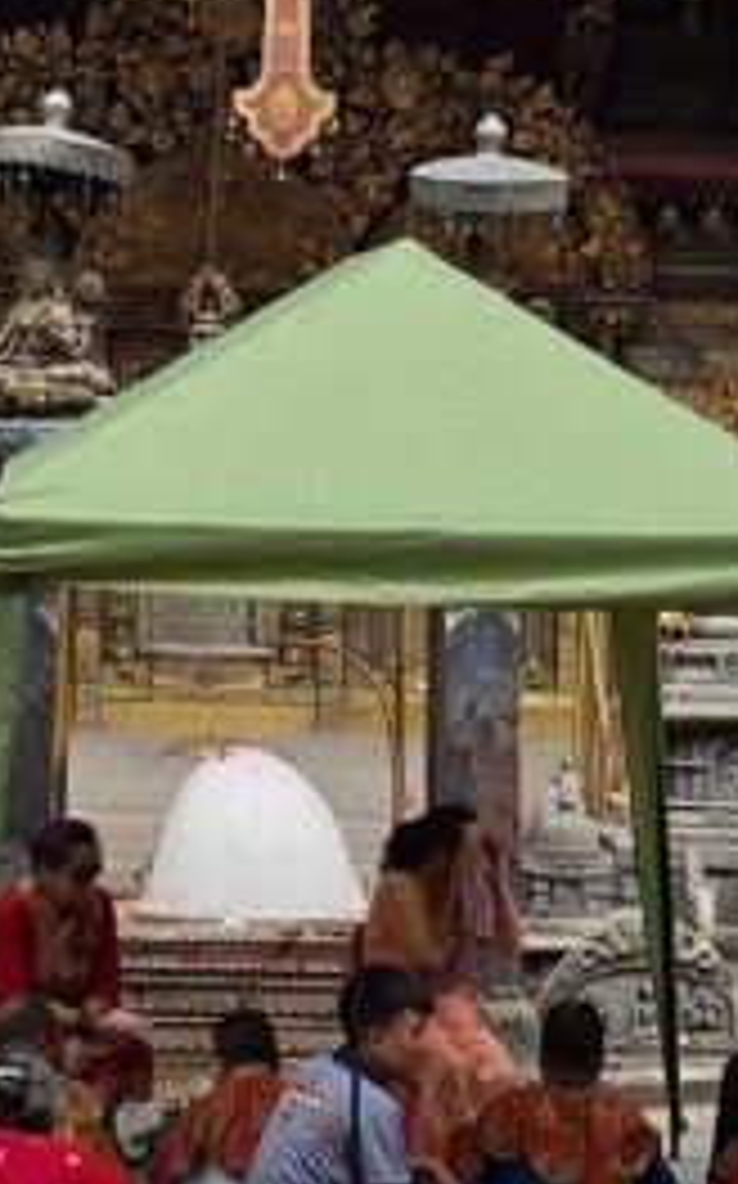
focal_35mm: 95
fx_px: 3062
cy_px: 180
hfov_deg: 13.7
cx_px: 333
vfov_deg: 21.5
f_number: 1.8
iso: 40
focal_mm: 5.54
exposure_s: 1/1488
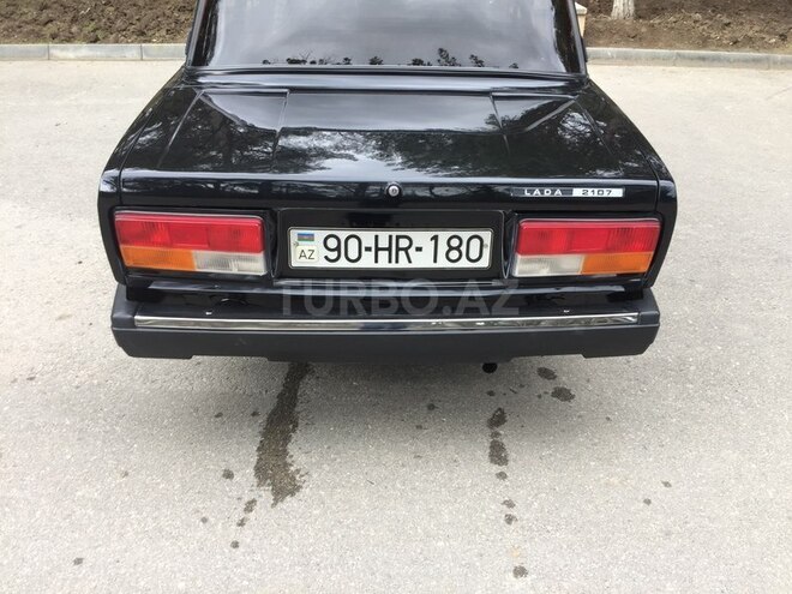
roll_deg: -2.1
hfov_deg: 61.7
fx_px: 664
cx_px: 396
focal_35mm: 29
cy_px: 297
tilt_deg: -22.1
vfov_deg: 48.2
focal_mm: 4.15
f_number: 2.2
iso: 32
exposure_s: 1/105
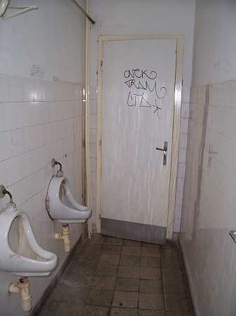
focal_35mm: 34
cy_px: 158
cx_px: 118
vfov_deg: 54.0
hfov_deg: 41.8
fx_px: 309
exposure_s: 1/60
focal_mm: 5.6
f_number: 2.7
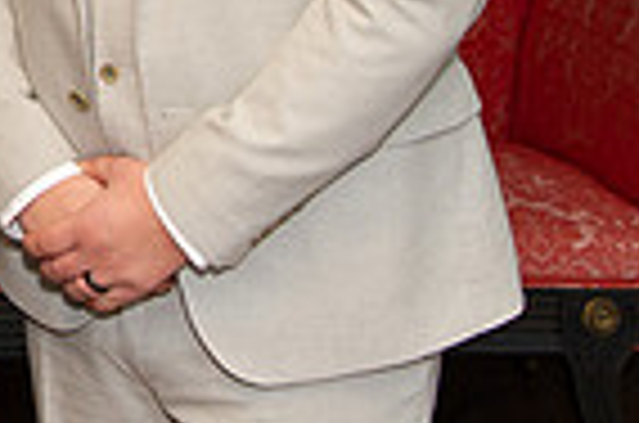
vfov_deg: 8.9
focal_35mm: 148
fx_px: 2621
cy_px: -257
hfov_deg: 13.2
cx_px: -280
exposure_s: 1/60
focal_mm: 32
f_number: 5
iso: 400
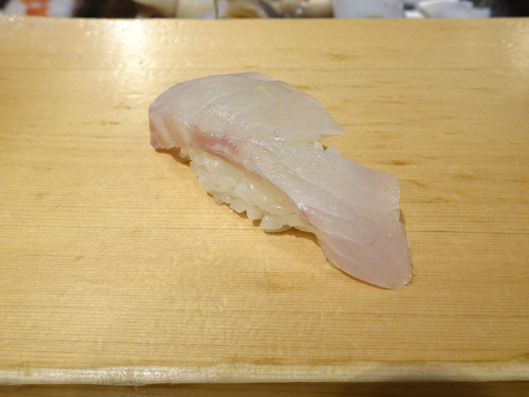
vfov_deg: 41.8
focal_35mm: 34
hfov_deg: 54.0
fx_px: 520
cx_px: 264
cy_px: 198
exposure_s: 1/50
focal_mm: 5.74
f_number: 4
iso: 200
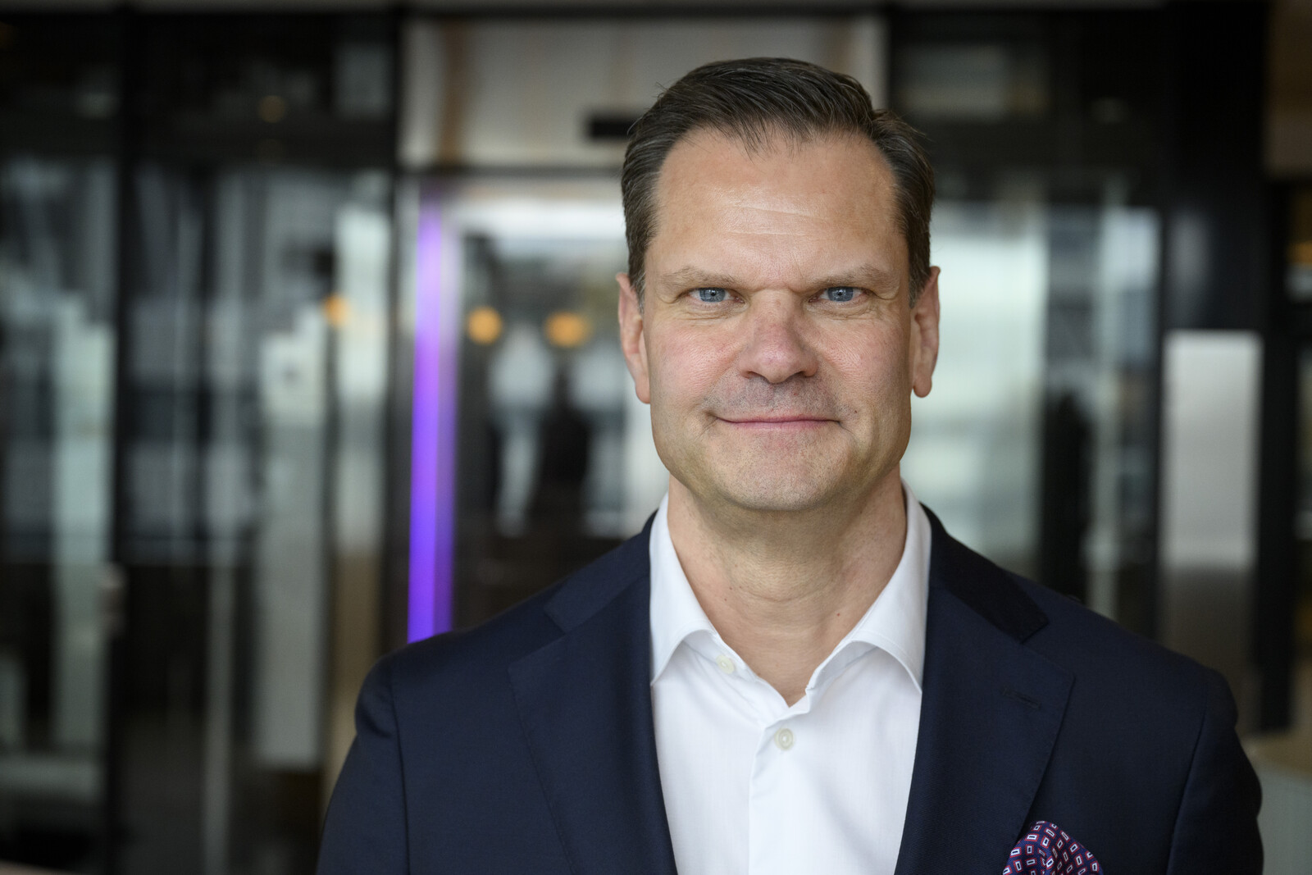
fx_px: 2260
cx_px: 656
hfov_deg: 32.4
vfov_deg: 21.9
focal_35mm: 62
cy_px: 438
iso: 2000
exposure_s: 1/500
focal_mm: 62
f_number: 4
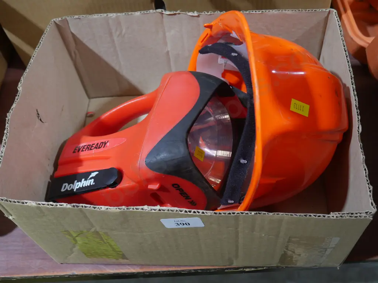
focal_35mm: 40
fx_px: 437
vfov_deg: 36.0
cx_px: 189
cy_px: 142
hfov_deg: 46.8
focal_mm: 20
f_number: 4.5
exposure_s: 1/60
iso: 800
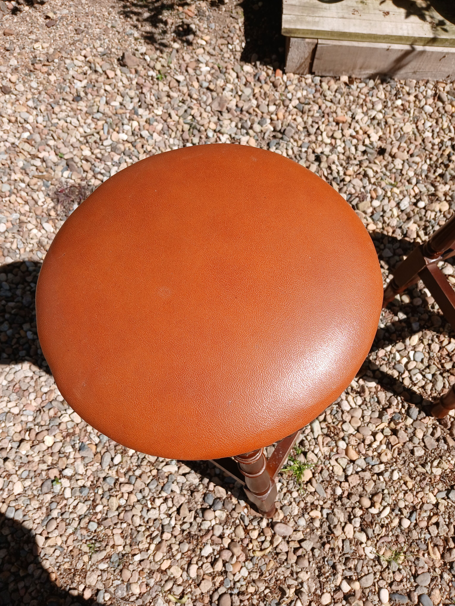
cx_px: 228
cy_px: 303
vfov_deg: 67.3
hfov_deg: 53.1
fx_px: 456
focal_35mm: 26
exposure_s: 1/545
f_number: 1.8
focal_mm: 3.98
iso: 20
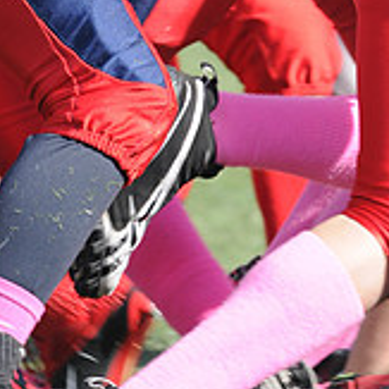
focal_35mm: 1361
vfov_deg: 1.3
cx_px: 113
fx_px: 17304
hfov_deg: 1.3
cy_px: -236
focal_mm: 300
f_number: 5
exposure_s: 1/500
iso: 200
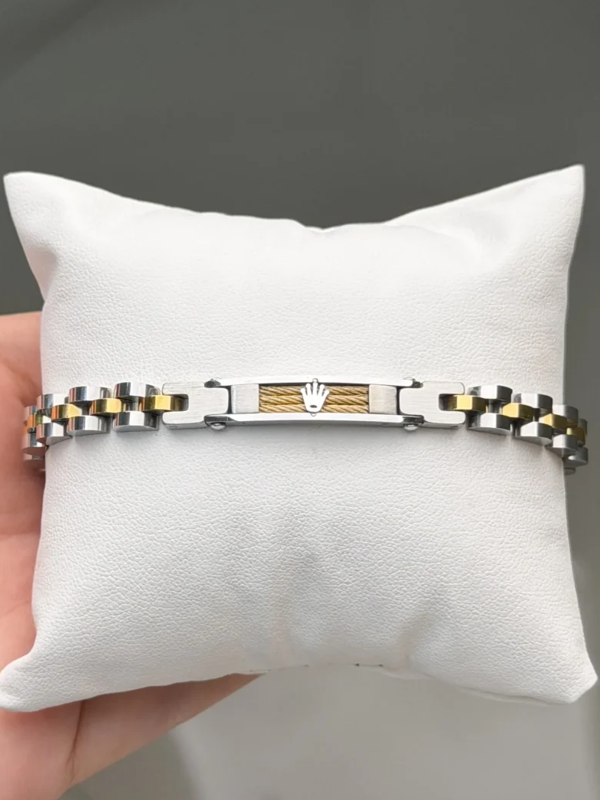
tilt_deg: -76.8
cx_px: 295
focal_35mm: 49
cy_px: 404
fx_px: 1132
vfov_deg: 38.9
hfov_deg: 29.7
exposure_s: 1/987
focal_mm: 6.76
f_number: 1.78
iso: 80
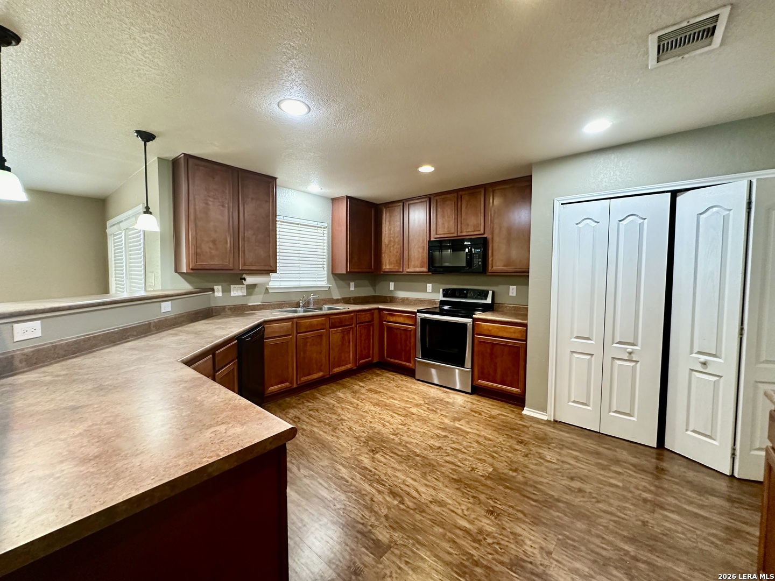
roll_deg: +0.1
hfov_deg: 102.1
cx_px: 388
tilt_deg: -3.0
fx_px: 313
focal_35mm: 14
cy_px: 290
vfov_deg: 85.7
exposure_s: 1/60
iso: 400
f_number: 2.2
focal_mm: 2.22
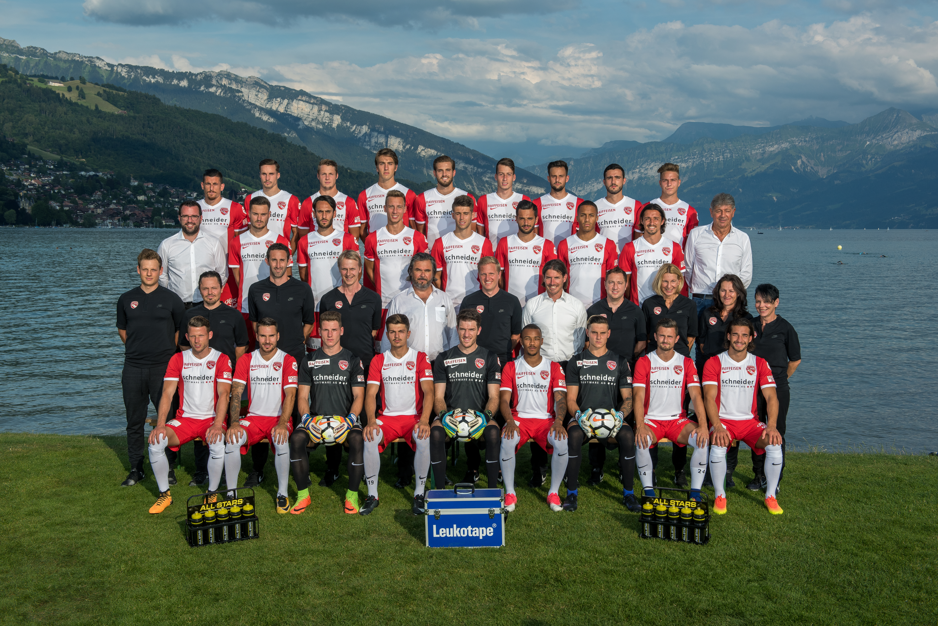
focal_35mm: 45
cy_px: 313
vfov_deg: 29.9
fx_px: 1173
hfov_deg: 43.6
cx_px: 469
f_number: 10
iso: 125
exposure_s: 1/320
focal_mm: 45
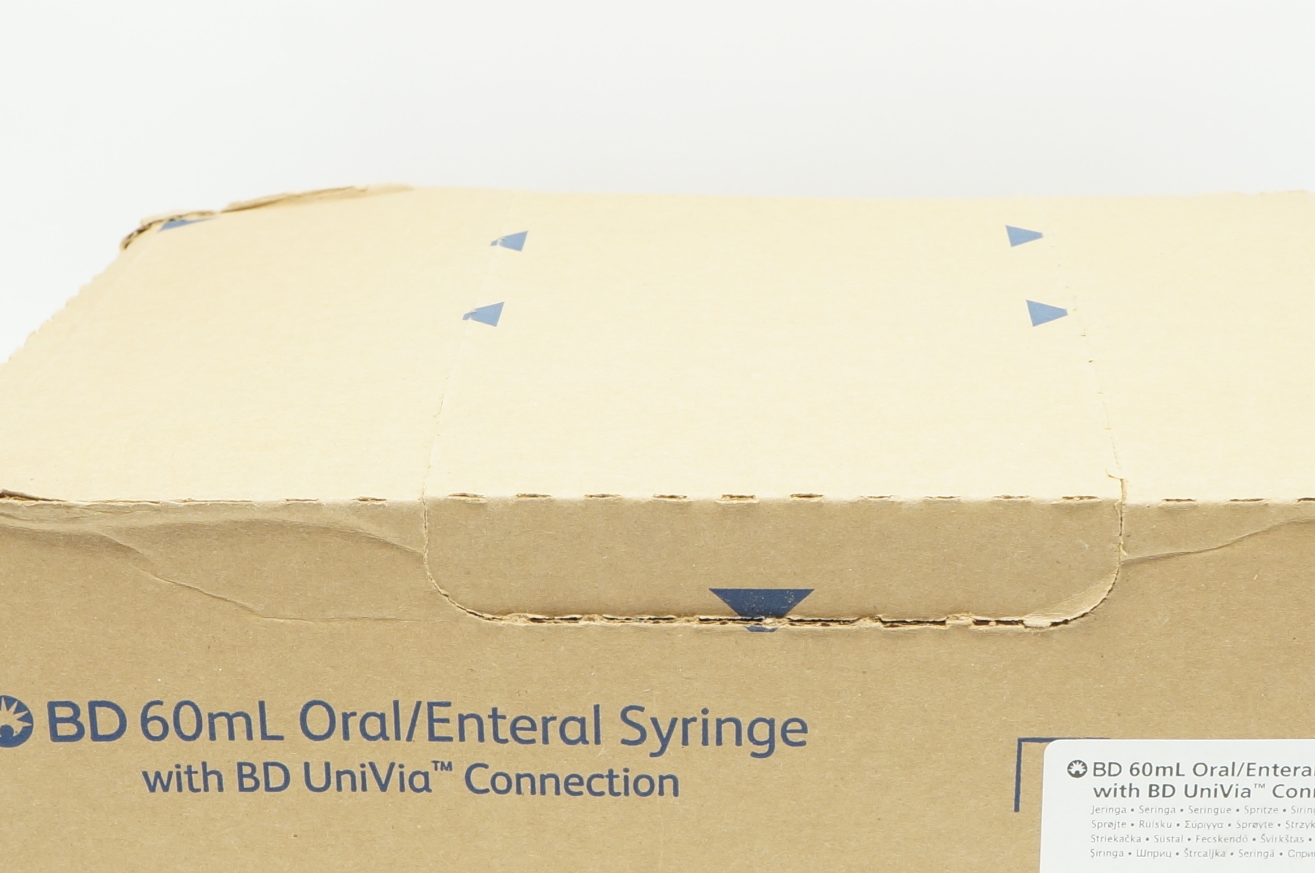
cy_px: 715
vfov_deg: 17.7
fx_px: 2773
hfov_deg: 26.6
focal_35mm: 76
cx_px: 795
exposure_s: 1/15
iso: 400
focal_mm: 24
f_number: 9
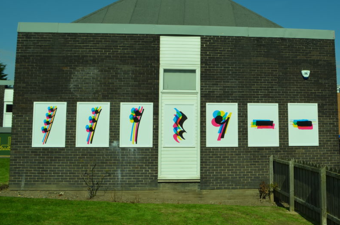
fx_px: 330
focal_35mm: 35
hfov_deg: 54.2
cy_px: 85
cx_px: 203
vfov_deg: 37.5
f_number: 10
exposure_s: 1/400
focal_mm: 18
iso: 100
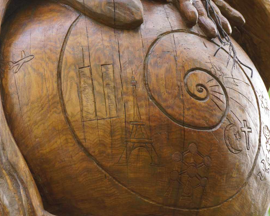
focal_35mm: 305
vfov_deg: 5.1
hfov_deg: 6.3
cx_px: 155
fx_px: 2438
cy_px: 108
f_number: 5.6
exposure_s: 1/320
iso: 1250
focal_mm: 180
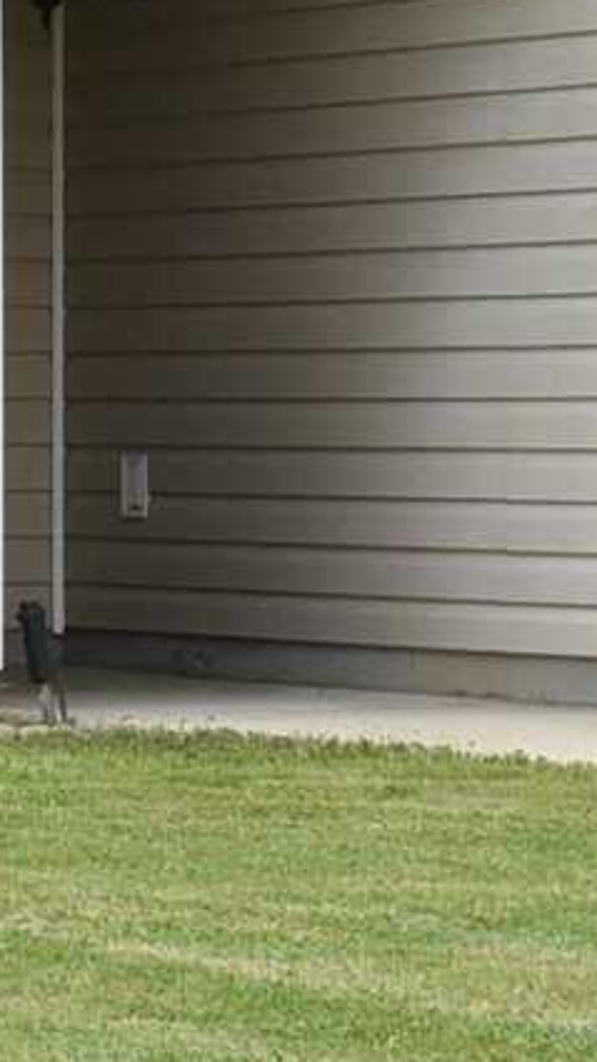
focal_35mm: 235
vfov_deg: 9.2
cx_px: -332
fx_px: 6615
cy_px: 412
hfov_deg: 5.1
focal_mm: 31
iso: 1250
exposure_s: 1/2500
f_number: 6.3
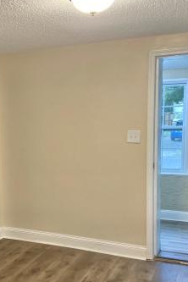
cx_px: 6
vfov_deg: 38.1
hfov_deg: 24.9
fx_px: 407
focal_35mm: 52
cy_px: 166
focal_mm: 4.25
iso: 250
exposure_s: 1/60
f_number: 1.8
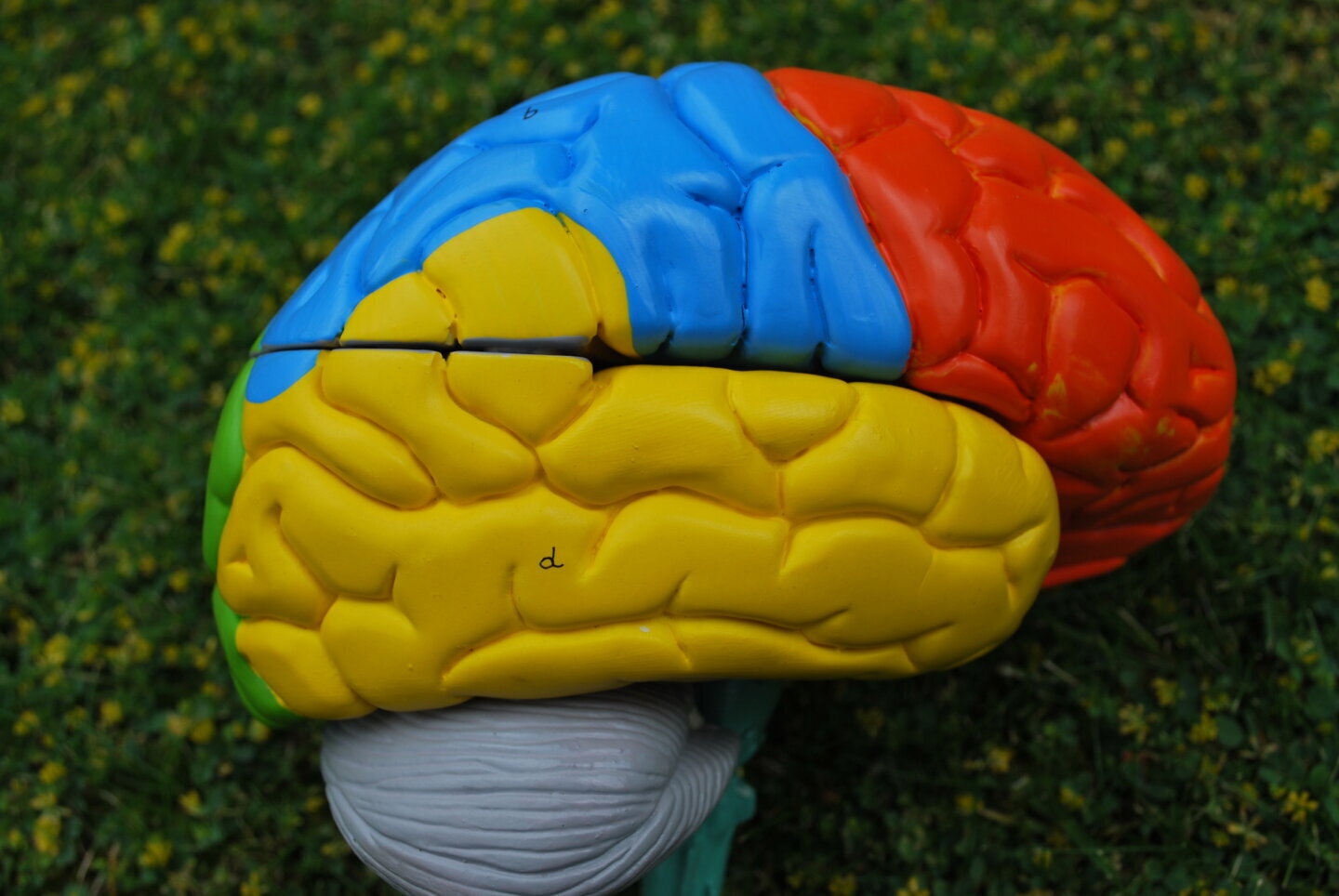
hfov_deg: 49.5
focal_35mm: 39
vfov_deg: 34.3
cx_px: 670
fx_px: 1452
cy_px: 448
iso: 100
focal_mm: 26
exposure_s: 1/250
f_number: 8
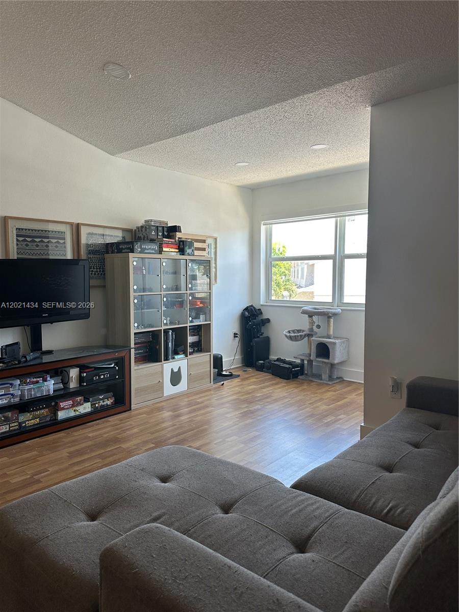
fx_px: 424
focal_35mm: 24
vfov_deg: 71.6
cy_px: 306
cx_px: 230
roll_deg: +0.1
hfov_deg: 56.8
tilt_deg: -3.5
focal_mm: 6.86
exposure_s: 1/121
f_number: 1.78
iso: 100
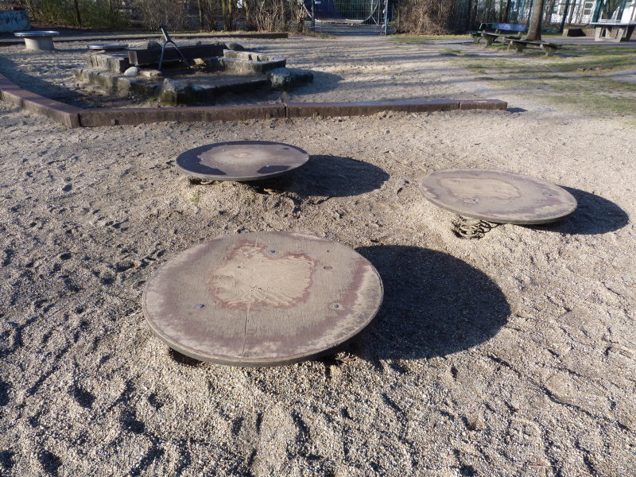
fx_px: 459
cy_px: 238
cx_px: 318
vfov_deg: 54.9
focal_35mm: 25
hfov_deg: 69.4
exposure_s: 1/200
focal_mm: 4.5
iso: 80
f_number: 4
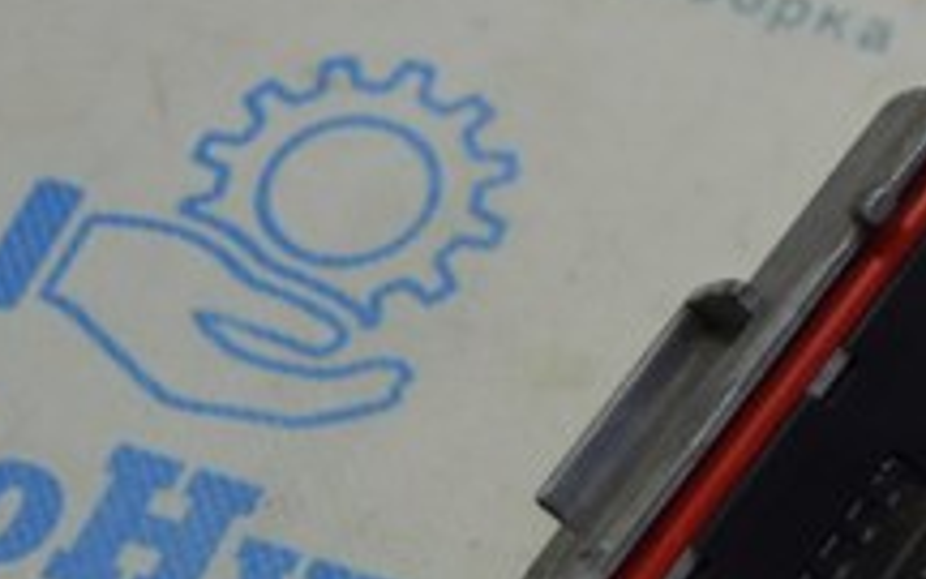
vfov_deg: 9.0
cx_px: 1312
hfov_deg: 13.7
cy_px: 195
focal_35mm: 145
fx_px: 3659
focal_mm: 32
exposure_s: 1/80
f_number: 4.5
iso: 400
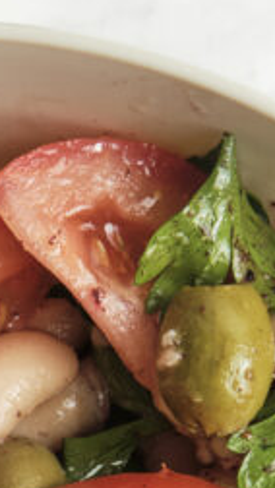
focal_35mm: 341
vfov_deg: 6.2
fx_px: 4415
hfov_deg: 3.5
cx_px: -233
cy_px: 840
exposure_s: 1/80
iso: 200
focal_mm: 53.2
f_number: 9
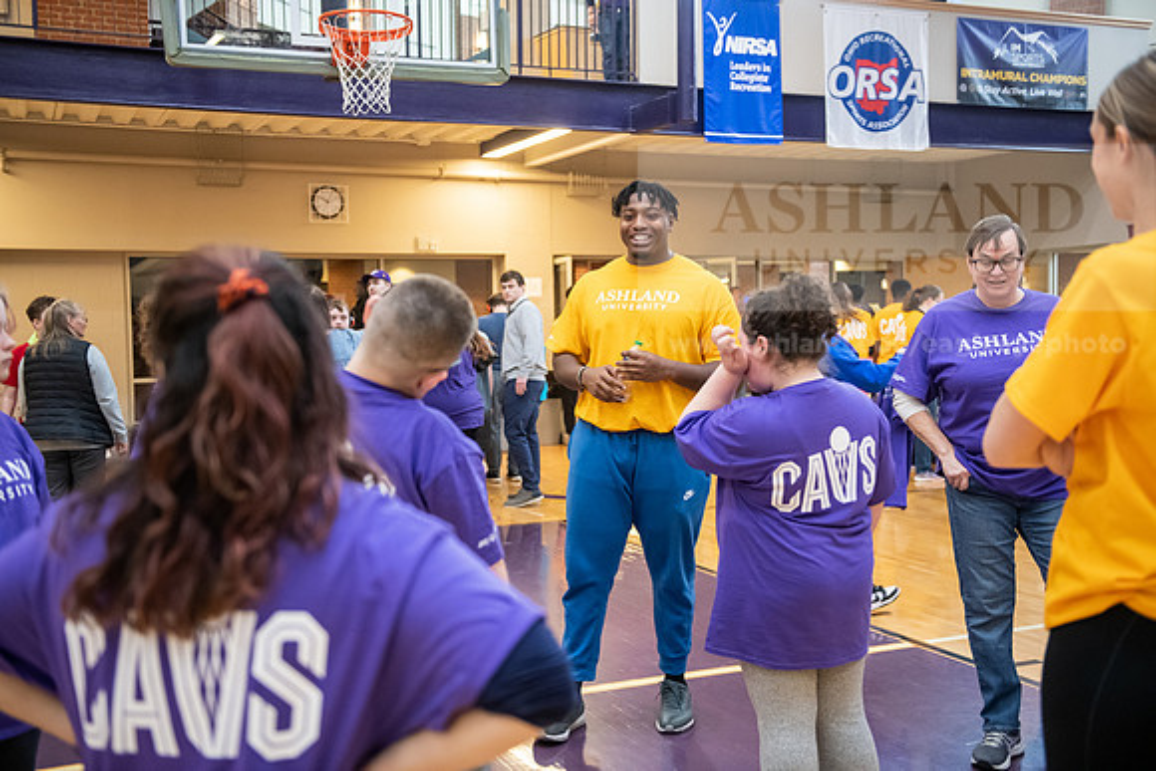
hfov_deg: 50.7
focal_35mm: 38
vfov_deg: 35.1
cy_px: 386
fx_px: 1220
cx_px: 578
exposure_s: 1/200
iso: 3200
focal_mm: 38
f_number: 3.2
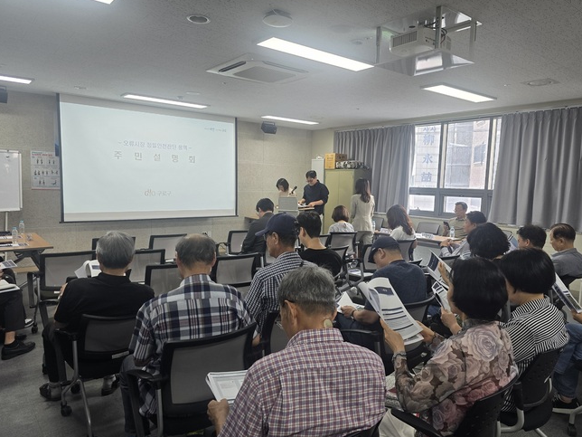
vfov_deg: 54.9
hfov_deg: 69.3
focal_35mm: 25
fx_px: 420
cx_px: 311
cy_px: 225
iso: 100
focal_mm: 6.3
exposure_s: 1/120
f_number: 1.7
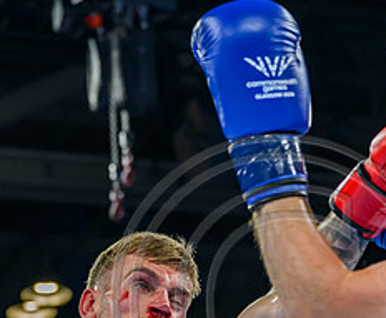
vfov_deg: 9.0
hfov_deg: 11.0
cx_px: 131
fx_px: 2011
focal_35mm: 174
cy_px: 272
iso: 2000
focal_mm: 60
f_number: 3.2
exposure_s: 1/1600
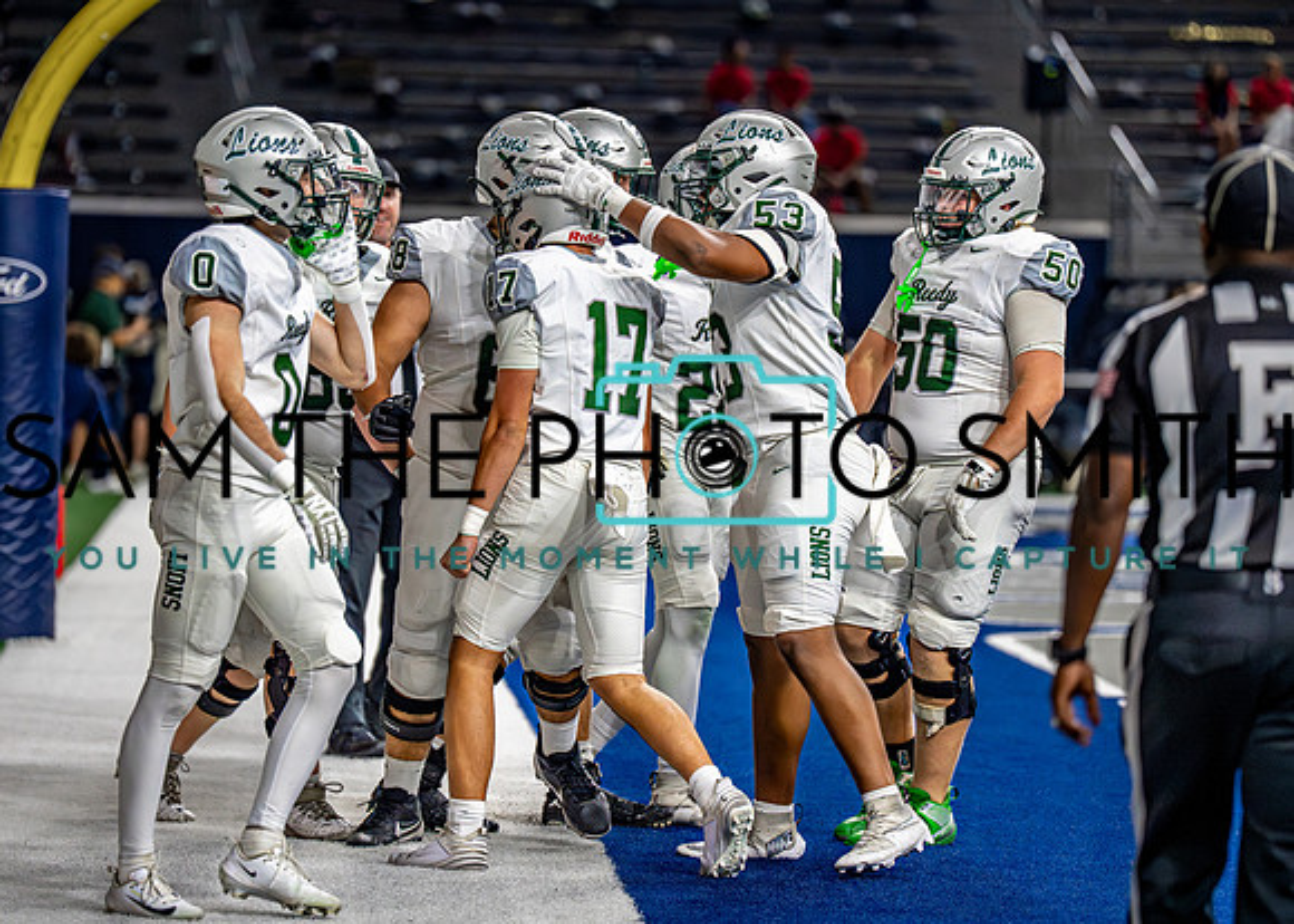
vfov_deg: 7.6
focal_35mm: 188
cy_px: 413
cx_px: 599
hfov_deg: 10.7
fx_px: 6924
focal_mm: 158
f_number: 2.8
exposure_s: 1/1600
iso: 4000
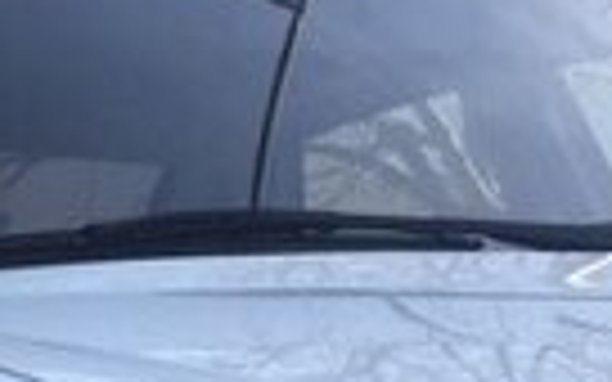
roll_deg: -1.8
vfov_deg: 8.2
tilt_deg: -8.6
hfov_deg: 13.5
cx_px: -212
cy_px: 838
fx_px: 2485
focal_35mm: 149
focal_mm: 4.15
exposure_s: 1/791
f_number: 2.2
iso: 32
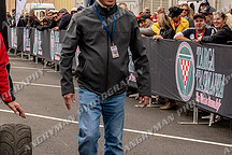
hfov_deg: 15.2
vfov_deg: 10.2
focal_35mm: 134
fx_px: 863
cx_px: 55
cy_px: 58
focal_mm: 50
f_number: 10
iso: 1400
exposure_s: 1/1000
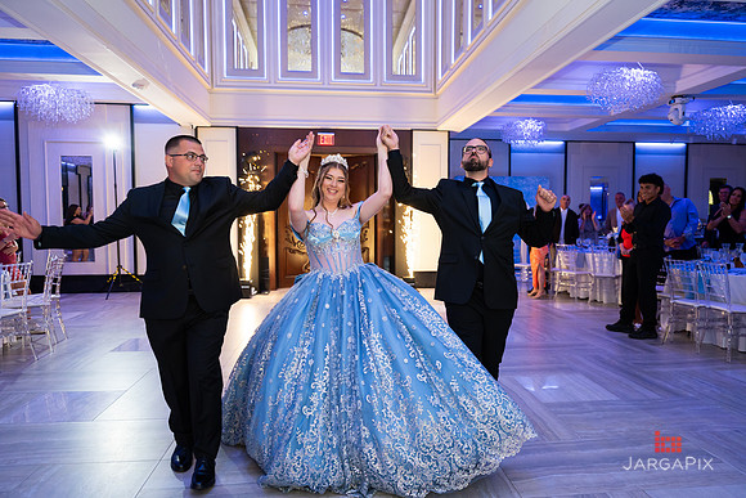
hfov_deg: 70.9
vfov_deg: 50.8
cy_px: 242
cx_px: 383
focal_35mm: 25
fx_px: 524
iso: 1250
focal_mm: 24
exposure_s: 1/160
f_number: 3.2
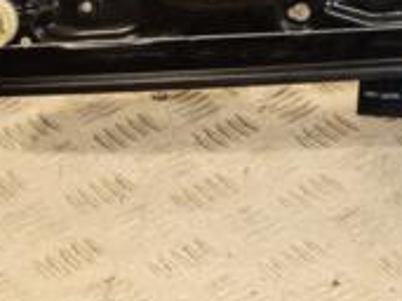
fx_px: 1764
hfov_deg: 12.5
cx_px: 576
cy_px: -115
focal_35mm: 152
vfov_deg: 9.5
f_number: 7.1
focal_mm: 30
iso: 800
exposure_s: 1/200
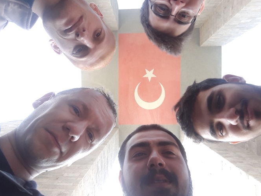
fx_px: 181
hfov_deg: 71.6
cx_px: 129
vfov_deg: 56.8
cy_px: 102
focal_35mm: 24
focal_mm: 2
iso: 50
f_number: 1.9
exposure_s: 1/144
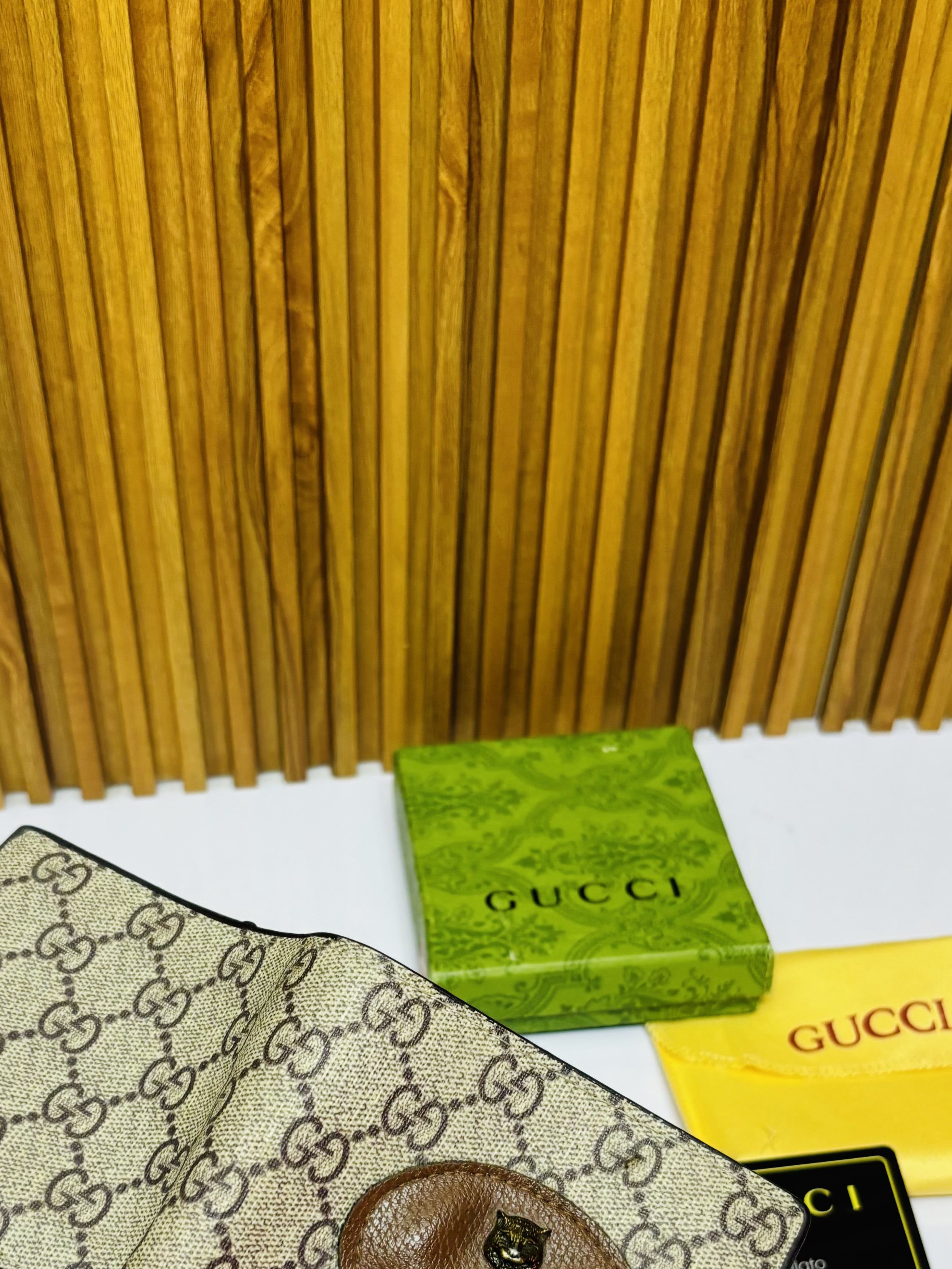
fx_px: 1650
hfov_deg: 32.1
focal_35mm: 45
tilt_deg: -44.2
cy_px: 1021
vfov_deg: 40.3
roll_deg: -1.0
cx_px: 400
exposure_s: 1/100
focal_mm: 5.96
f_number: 1.6
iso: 125
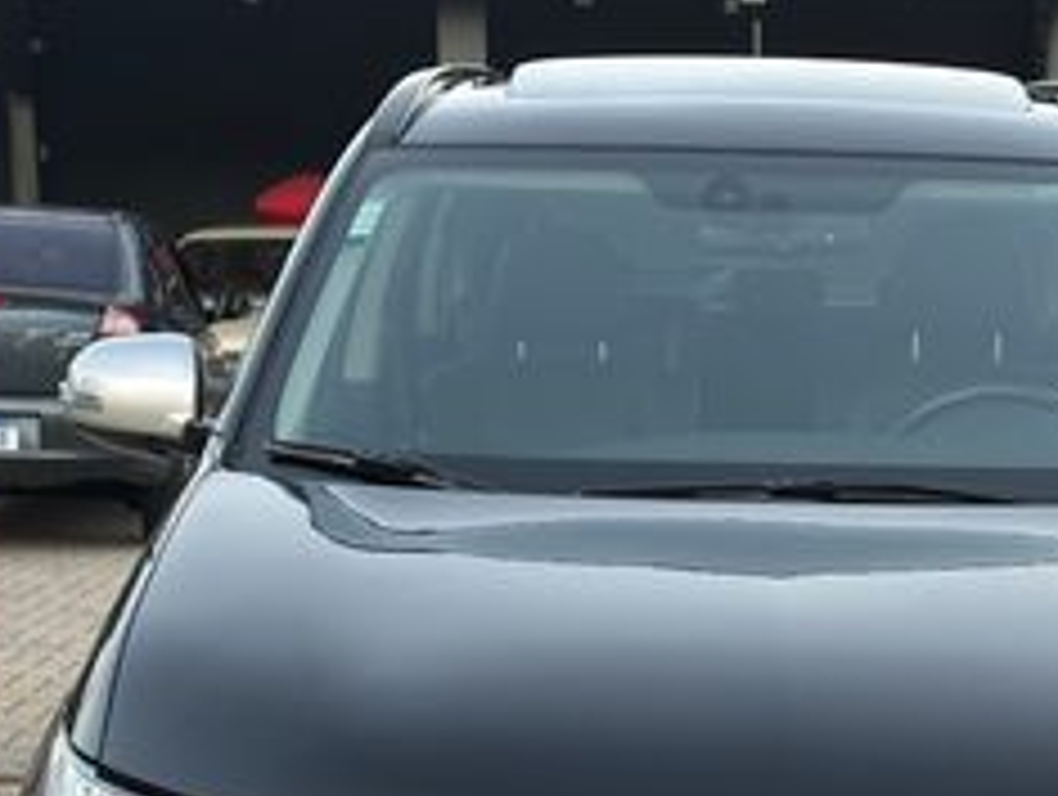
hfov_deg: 20.3
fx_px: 2939
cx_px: 774
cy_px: 778
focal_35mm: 96
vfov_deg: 15.2
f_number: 1.78
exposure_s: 1/60
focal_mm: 6.86
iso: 100
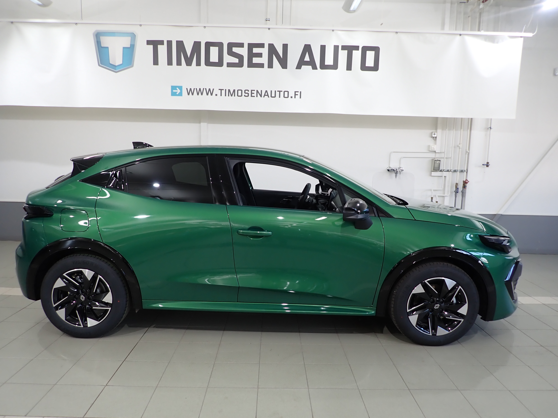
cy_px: 209
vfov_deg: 54.9
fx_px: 403
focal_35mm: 25
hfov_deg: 69.4
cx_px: 279
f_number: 2
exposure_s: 1/60
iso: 125
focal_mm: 4.5
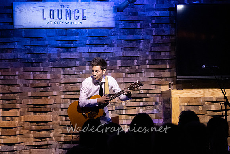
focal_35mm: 136
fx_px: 869
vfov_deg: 10.1
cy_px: 72
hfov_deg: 15.1
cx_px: 116
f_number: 6.3
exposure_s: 1/200
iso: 6400
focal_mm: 117
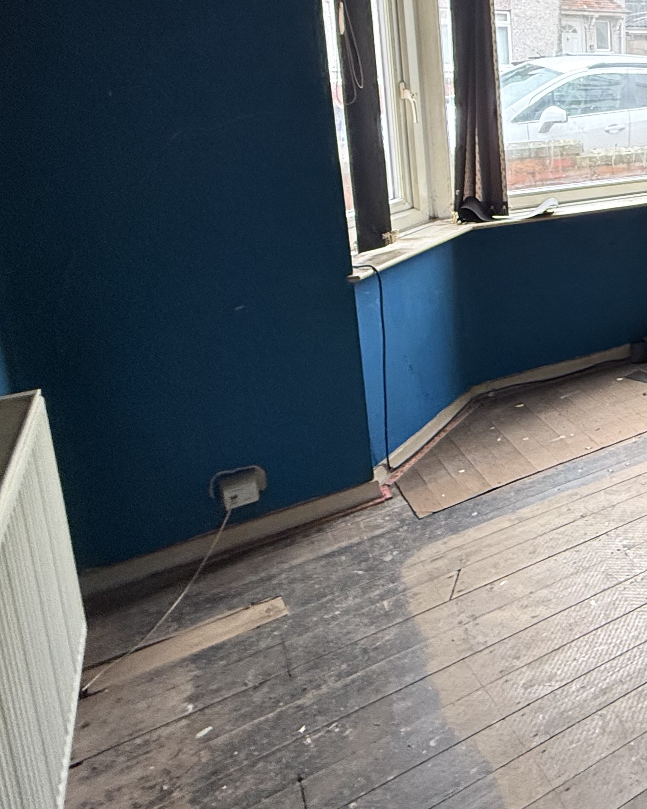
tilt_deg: -7.8
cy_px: 169
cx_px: 909
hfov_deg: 30.6
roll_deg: +1.3
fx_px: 790
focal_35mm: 33
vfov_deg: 51.1
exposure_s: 1/99
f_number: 2.2
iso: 250
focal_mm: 2.22
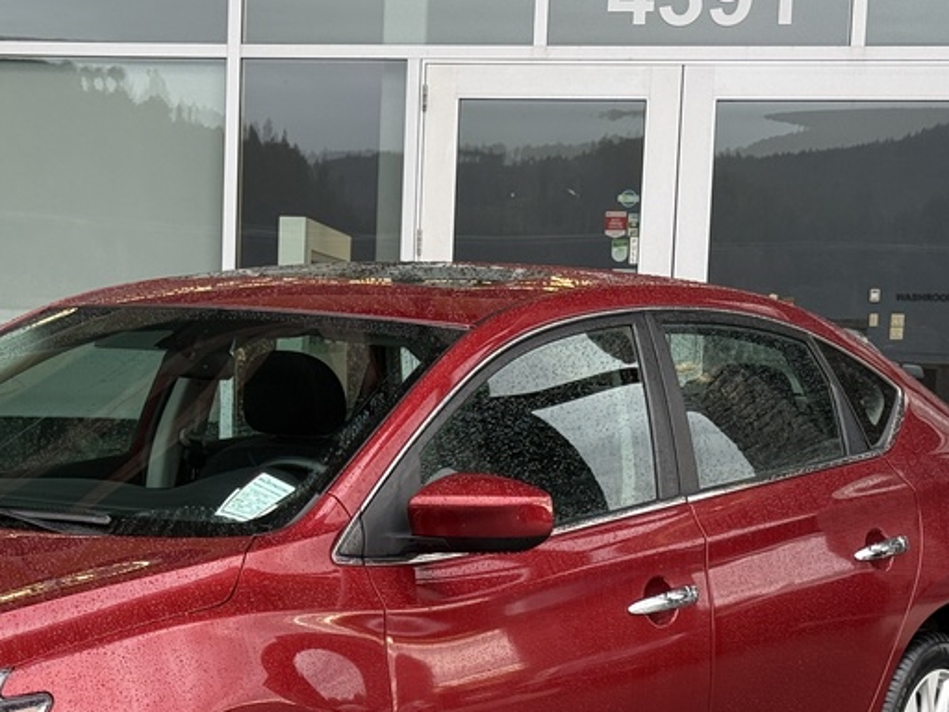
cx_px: 213
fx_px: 2632
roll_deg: -1.8
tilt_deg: -4.3
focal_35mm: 96
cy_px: 625
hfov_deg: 20.3
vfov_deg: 15.2
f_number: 1.78
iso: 80
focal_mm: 6.76
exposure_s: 1/182
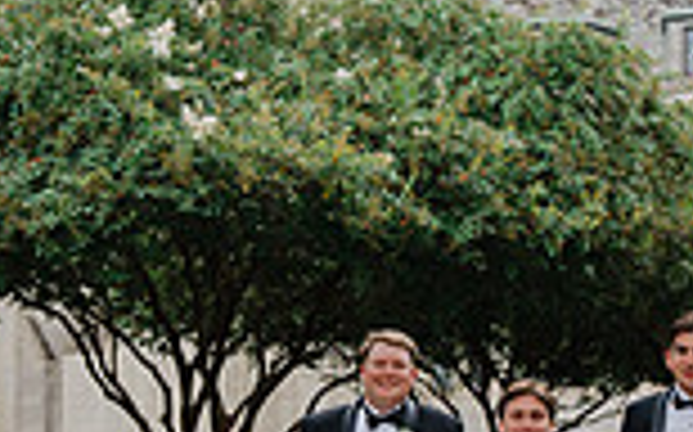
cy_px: 385
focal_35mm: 129
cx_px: 734
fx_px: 2435
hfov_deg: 15.8
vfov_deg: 10.1
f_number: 4
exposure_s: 1/250
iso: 250
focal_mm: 33.5
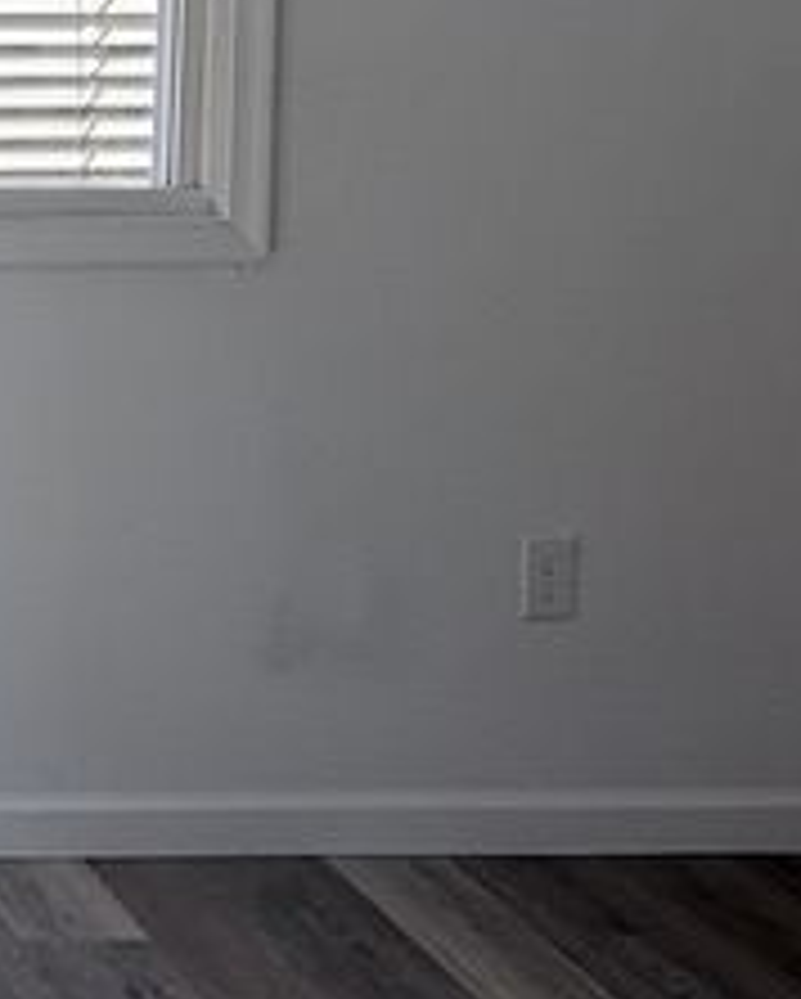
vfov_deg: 27.9
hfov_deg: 18.2
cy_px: -36
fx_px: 1864
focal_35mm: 63
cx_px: -706
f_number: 2.2
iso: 64
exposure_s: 1/323
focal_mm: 2.22
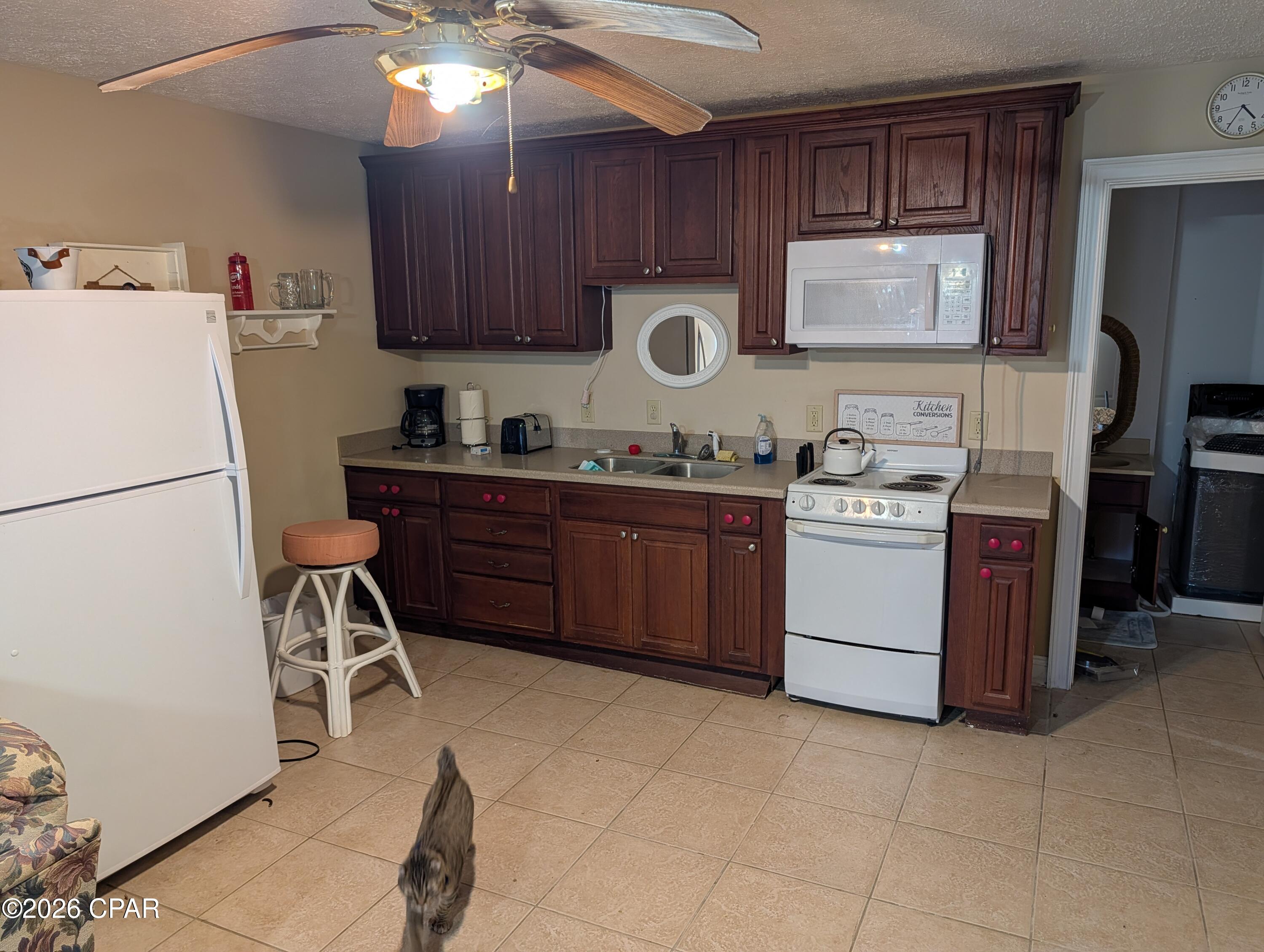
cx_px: 632
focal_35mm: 24
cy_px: 476
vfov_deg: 56.9
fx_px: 877
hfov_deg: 71.5
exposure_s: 1/30
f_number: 1.68
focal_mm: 6.9
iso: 19
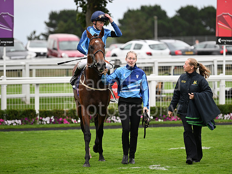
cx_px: 123
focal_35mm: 185
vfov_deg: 8.0
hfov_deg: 10.7
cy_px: 87
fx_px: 1239
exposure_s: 1/400
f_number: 3.2
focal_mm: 170
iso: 1600
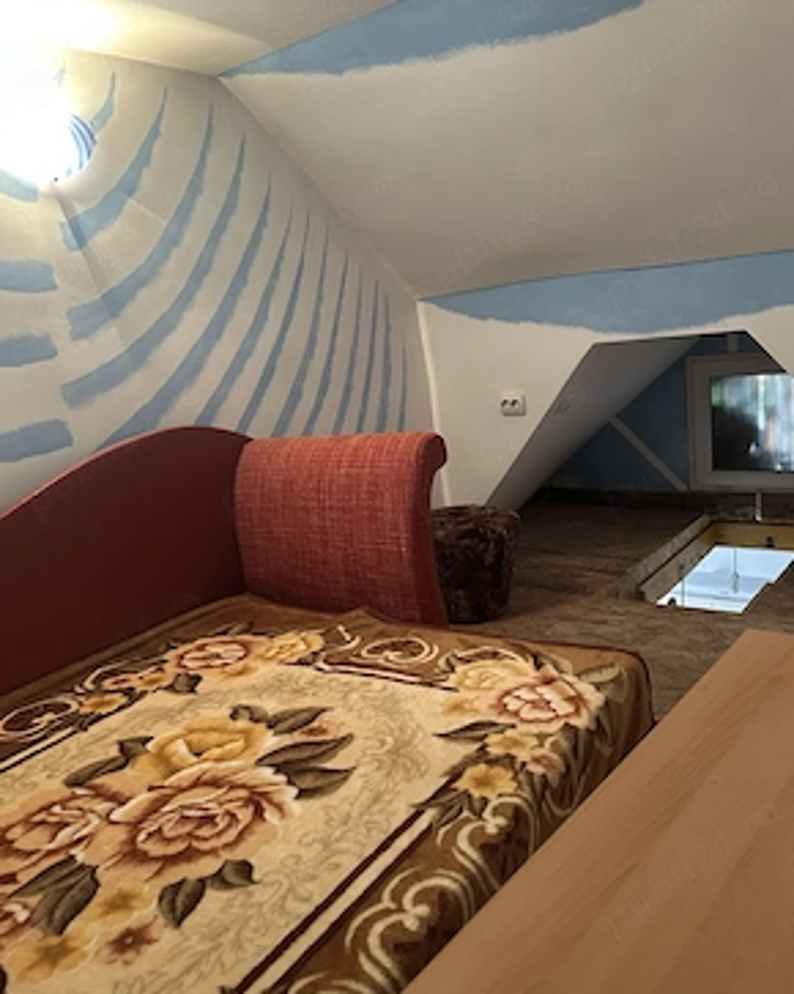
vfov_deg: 62.2
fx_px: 823
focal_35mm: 28
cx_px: 402
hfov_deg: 51.5
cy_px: 493
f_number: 1.5
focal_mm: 5.7
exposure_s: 1/50
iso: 400
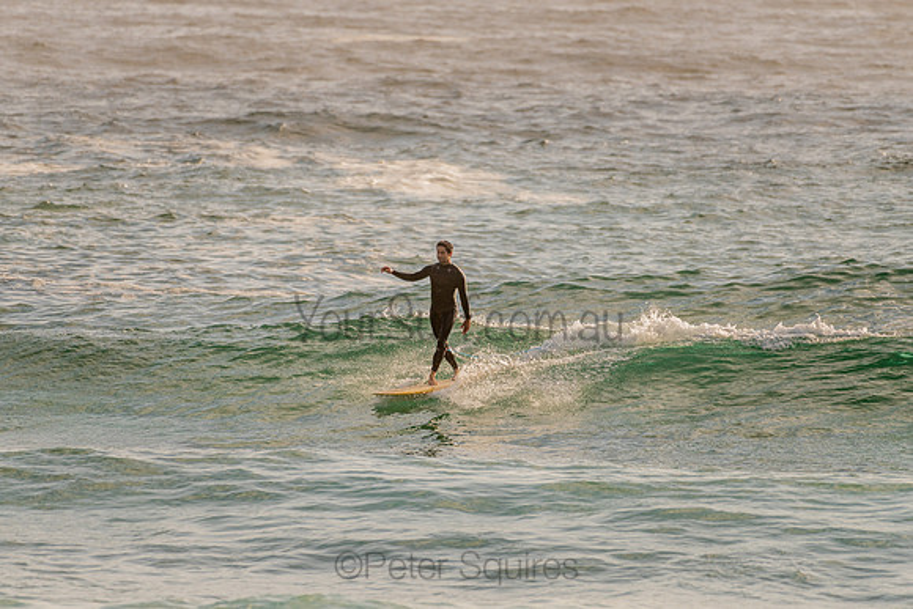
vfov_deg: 2.2
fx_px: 15547
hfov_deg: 3.4
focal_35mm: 613
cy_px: 295
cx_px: 445
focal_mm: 500
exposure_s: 1/2000
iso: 160
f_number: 5.6
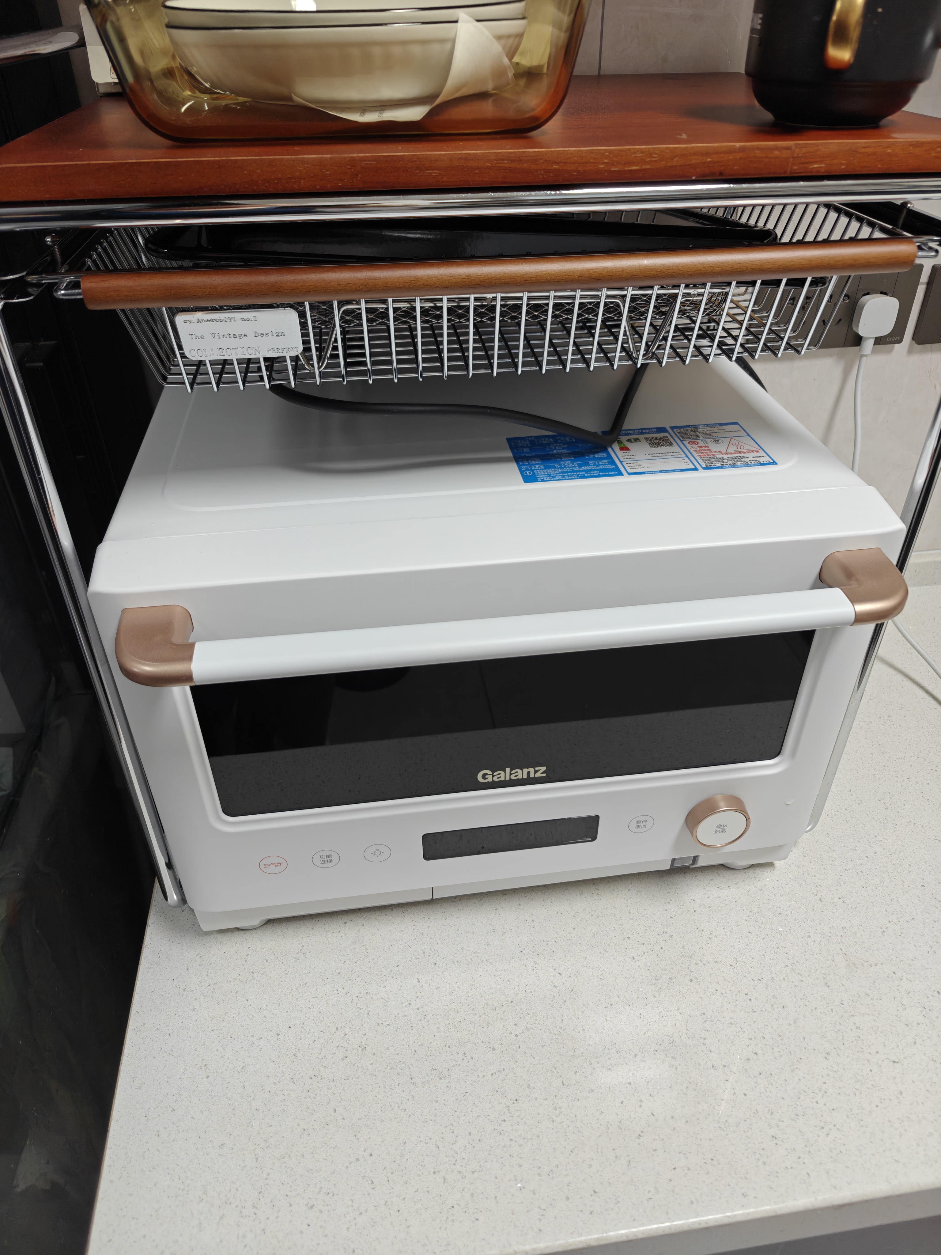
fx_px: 834
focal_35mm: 23
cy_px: 628
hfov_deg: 58.9
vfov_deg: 73.9
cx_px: 470
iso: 250
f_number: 1.6
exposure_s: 1/100
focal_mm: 6.06
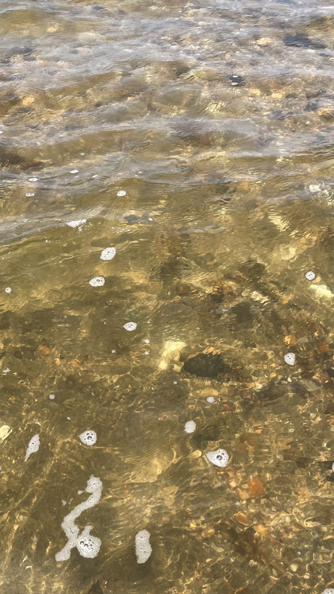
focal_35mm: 40
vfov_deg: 50.5
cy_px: 286
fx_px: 630
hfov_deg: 29.4
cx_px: 95
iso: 32
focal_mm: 4.2
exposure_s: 1/2882
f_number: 1.6
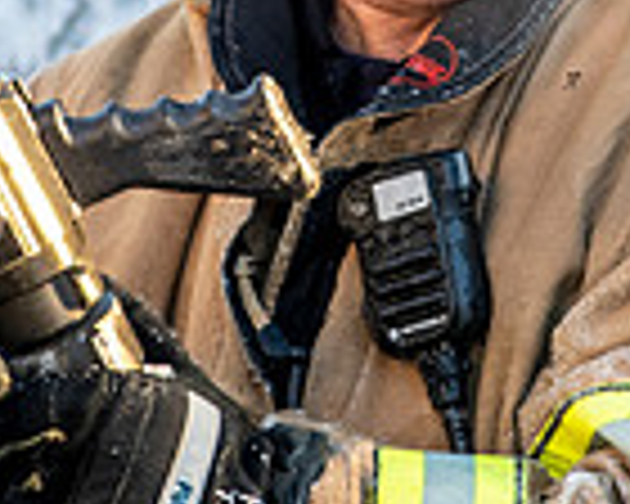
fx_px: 19447
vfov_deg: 1.5
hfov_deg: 1.9
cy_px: -8
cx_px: 377
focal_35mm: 1043
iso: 800
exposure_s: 1/125
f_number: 5.3
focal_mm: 160
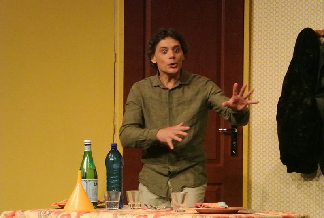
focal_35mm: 200
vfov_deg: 6.9
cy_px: 109
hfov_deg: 10.3
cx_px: 162
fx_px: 1804
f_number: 10
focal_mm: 74.3
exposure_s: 1/60
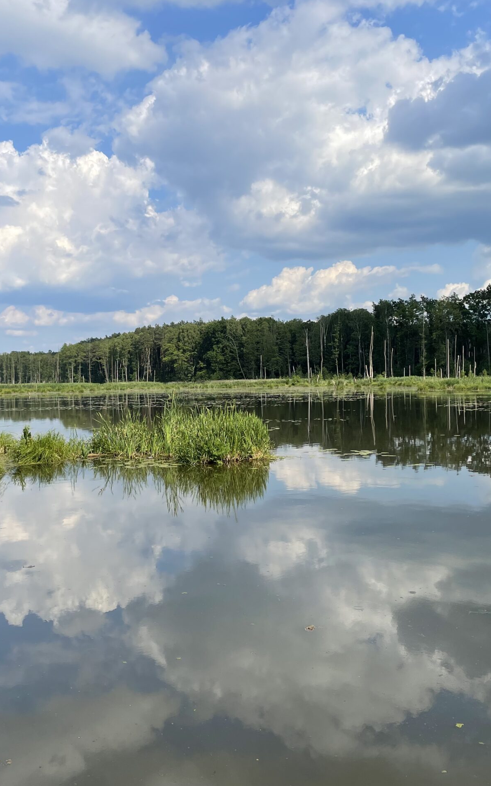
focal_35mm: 37
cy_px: 394
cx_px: 226
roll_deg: +1.4
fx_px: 792
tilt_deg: -0.8
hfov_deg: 34.4
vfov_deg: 52.7
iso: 32
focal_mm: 4.2
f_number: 1.6
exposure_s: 1/3401
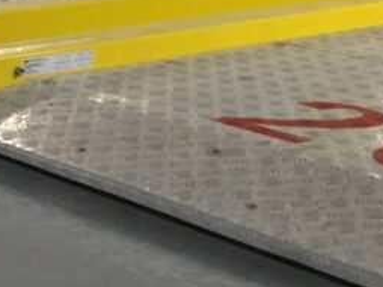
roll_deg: -0.4
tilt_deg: -9.2
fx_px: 1293
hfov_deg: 16.2
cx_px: -68
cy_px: -23
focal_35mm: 117
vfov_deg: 12.4
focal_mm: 4.15
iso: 160
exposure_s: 1/33
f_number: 2.2
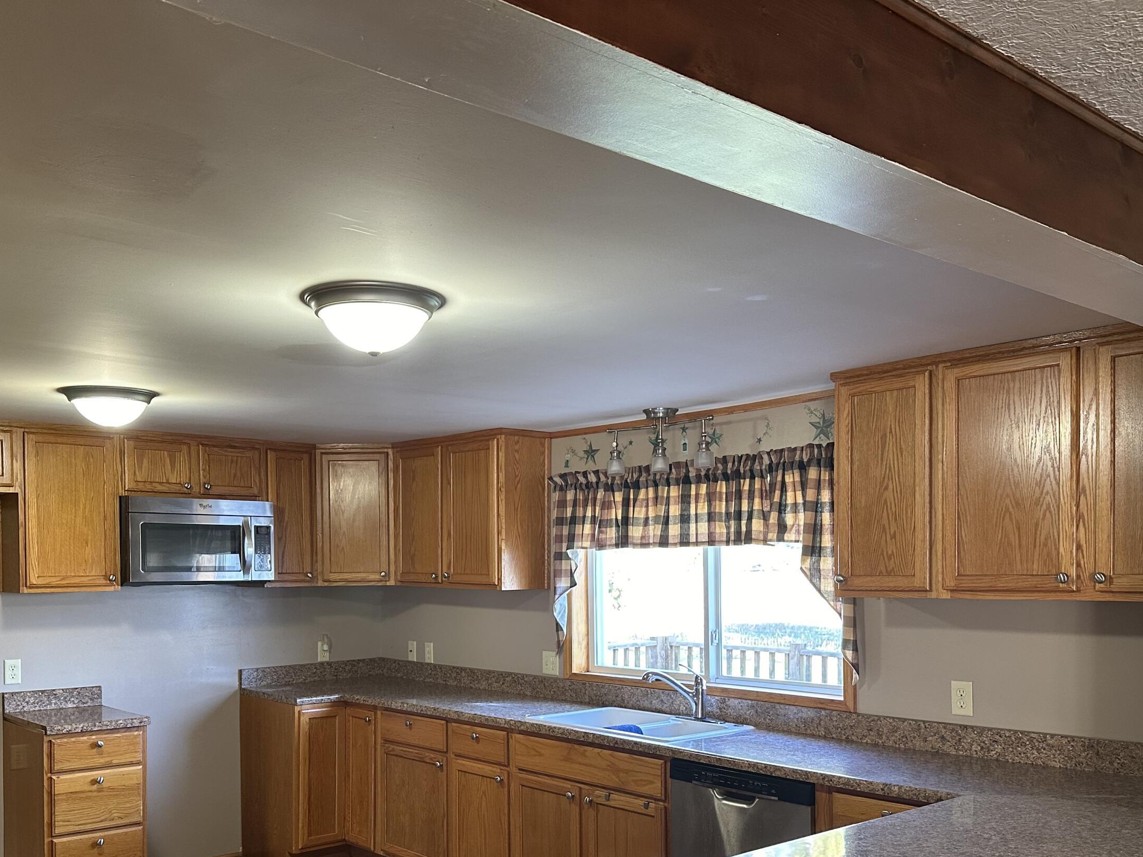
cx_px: 503
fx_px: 1090
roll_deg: +0.3
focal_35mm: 33
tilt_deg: -0.5
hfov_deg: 55.2
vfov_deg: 42.2
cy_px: 588
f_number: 1.78
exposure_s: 1/60
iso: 200
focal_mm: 6.86
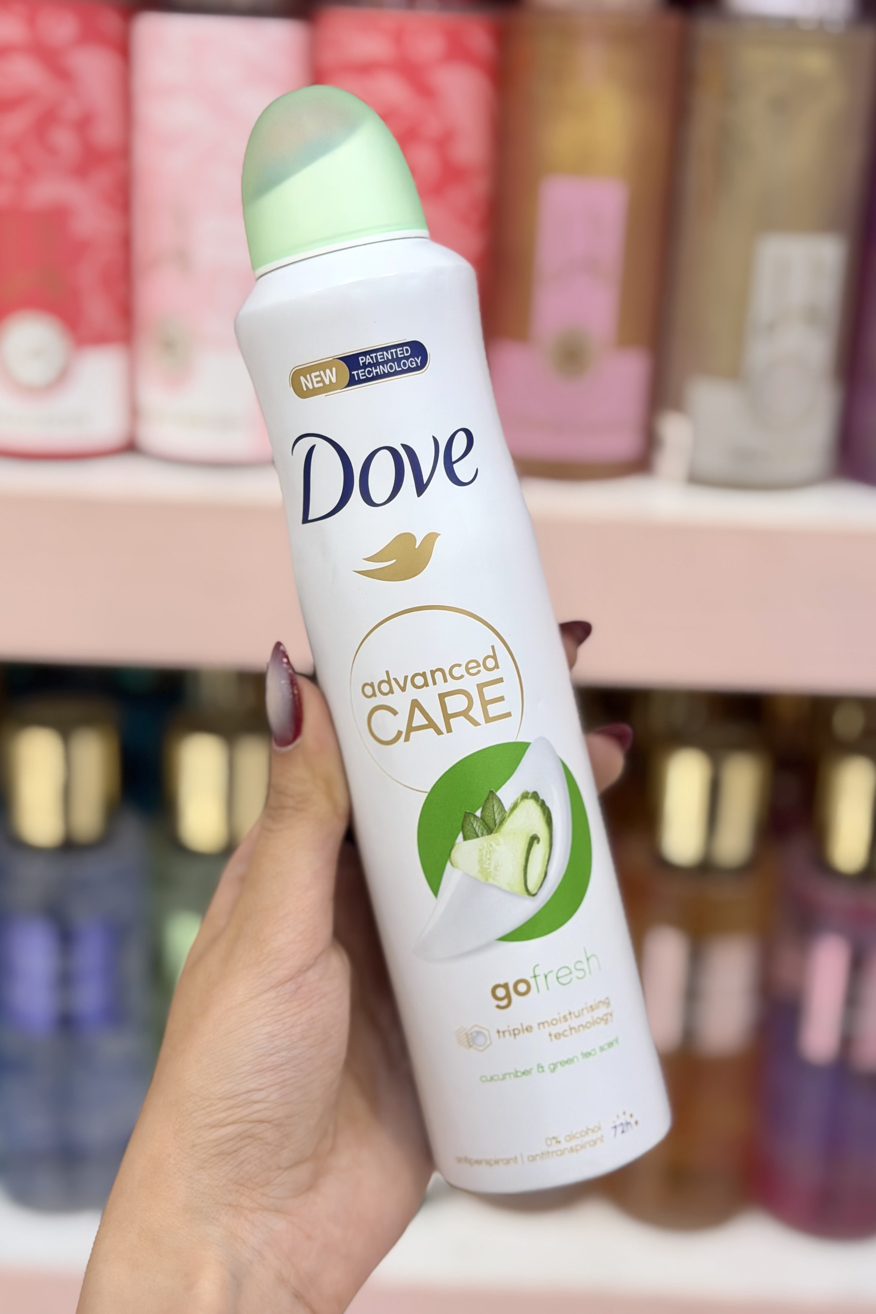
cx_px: 427
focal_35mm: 50
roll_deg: -3.0
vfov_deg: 39.6
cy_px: 657
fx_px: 1825
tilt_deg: -18.8
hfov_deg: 27.0
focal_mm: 6.76
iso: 50
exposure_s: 1/122
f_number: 1.78
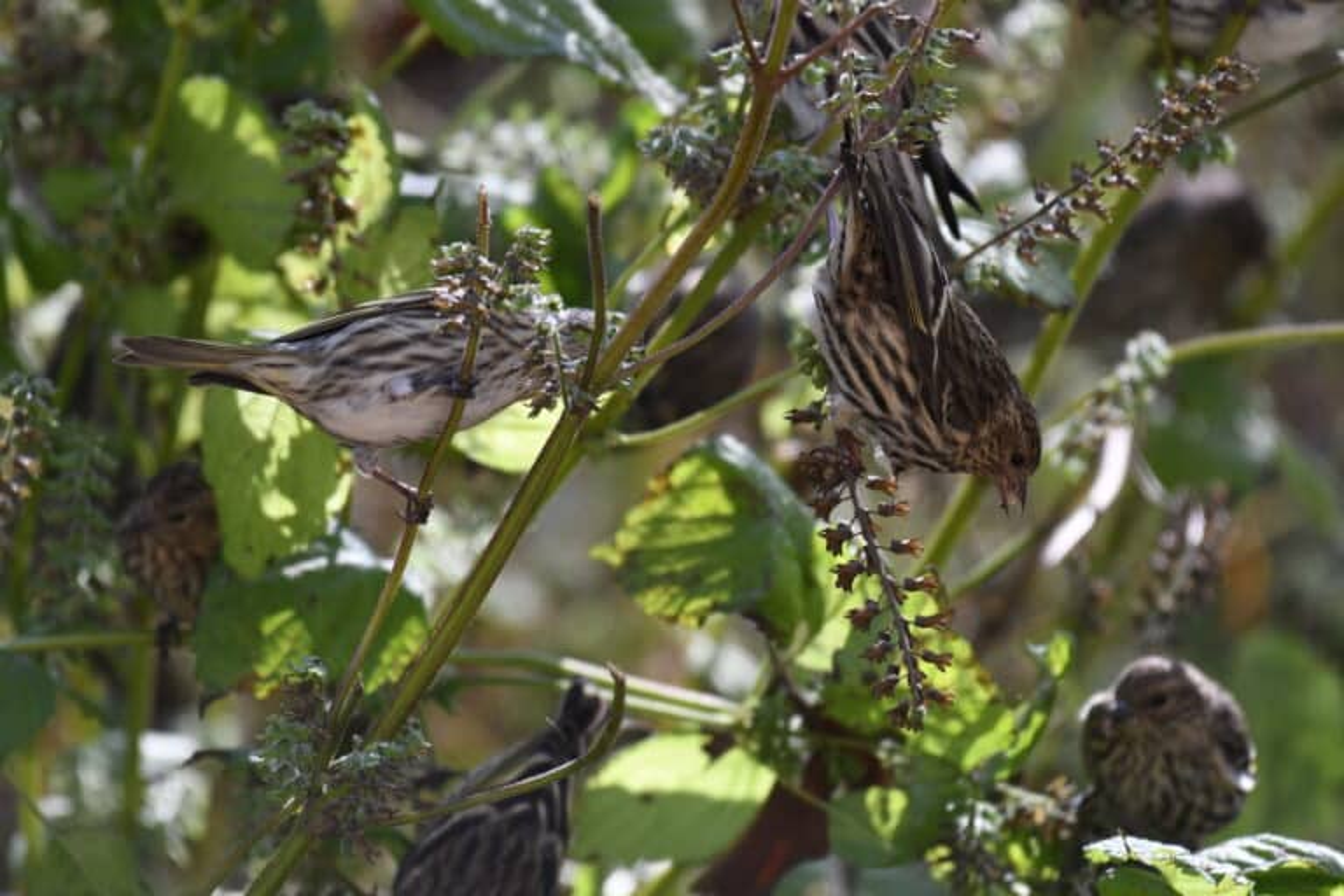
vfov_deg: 1.8
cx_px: 672
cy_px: 448
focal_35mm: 750
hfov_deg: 2.7
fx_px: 27998
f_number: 5.6
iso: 1400
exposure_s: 1/800
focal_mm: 500
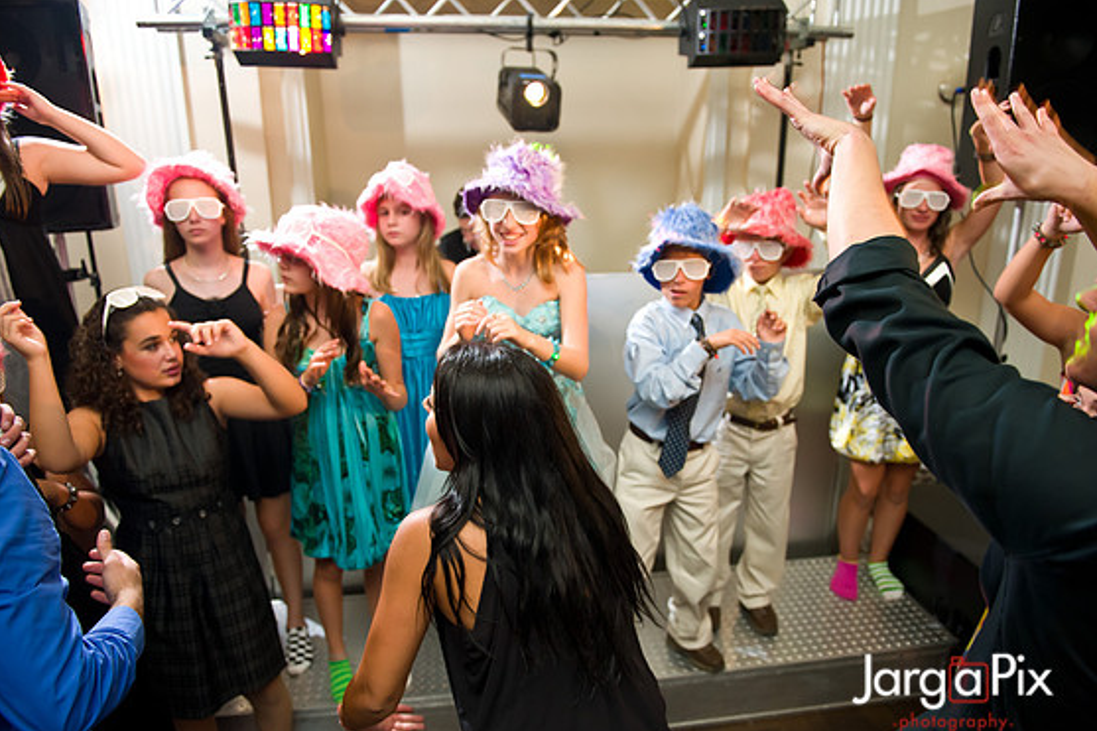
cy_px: 378
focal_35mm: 25
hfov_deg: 71.5
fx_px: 762
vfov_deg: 51.2
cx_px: 549
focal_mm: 24
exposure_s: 1/125
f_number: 3.2
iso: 1600
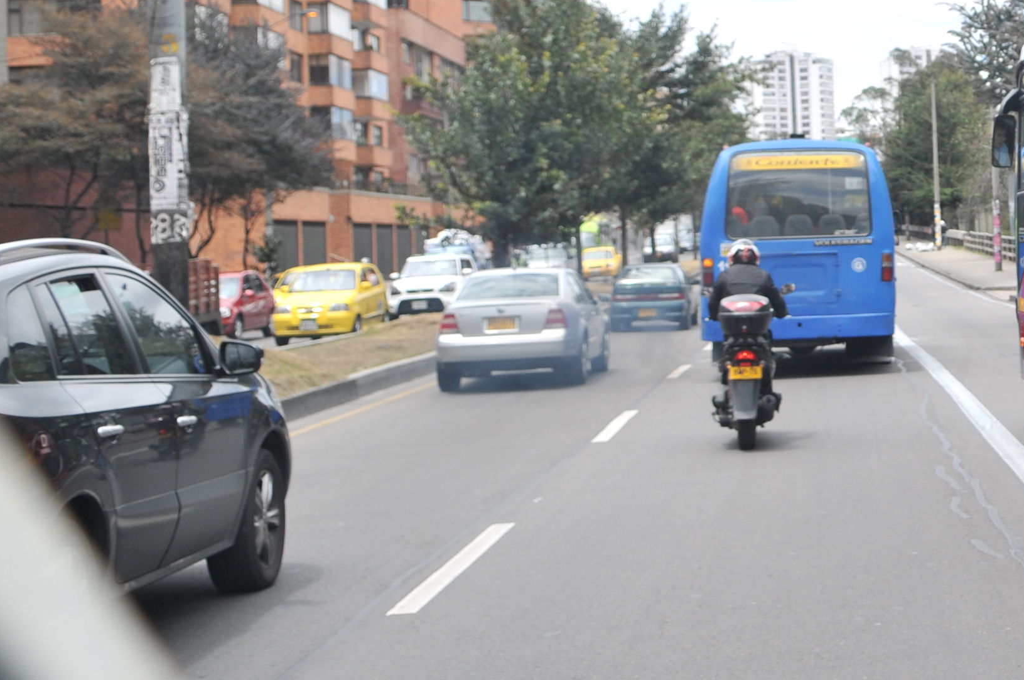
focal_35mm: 71
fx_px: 2017
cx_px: 1224
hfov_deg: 25.6
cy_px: 72
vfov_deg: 18.8
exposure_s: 1/1000
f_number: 2.8
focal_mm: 18
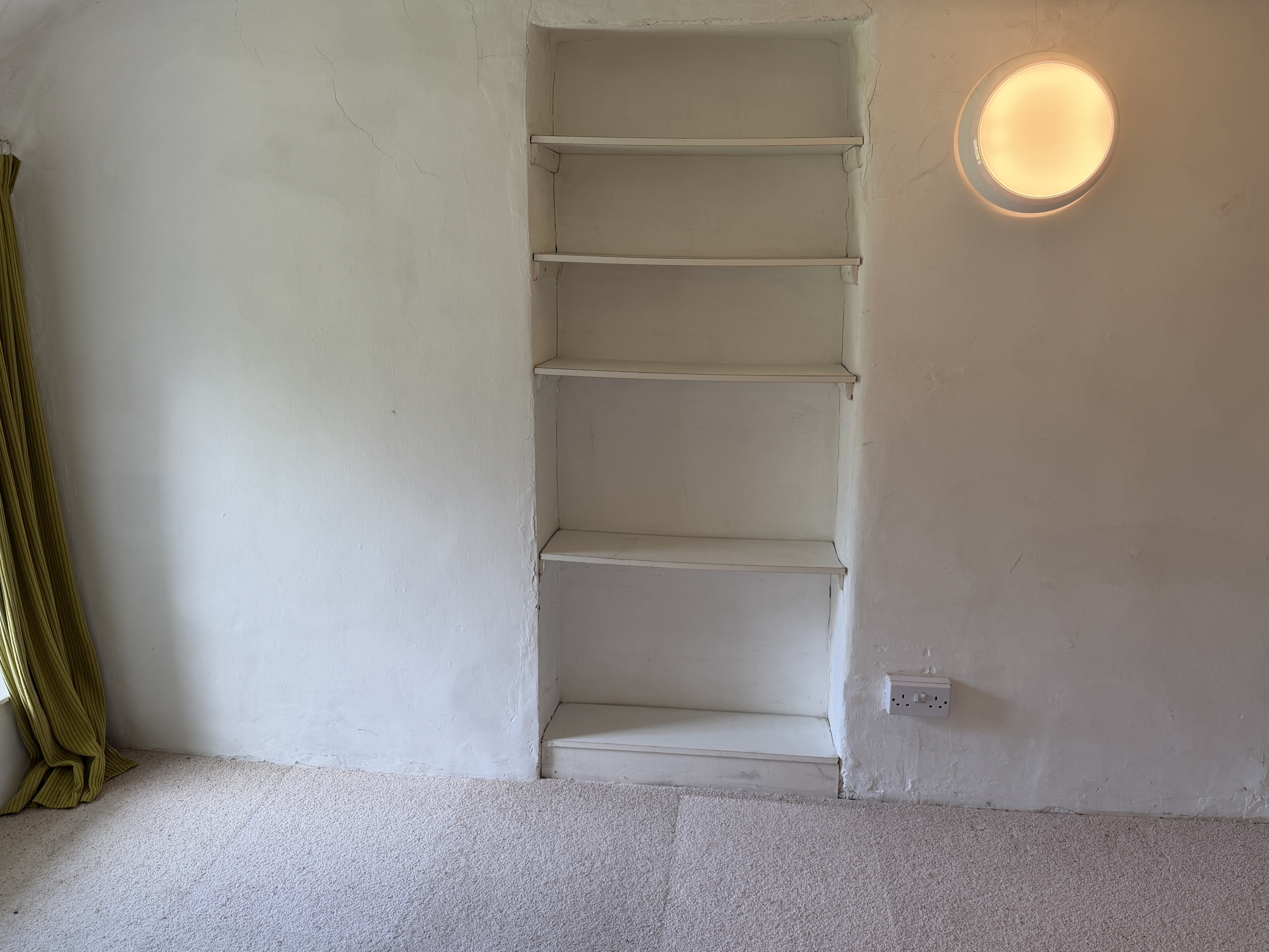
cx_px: 644
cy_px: 463
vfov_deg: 51.4
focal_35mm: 27
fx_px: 990
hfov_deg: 65.3
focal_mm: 6.76
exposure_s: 1/100
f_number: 1.78
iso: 100
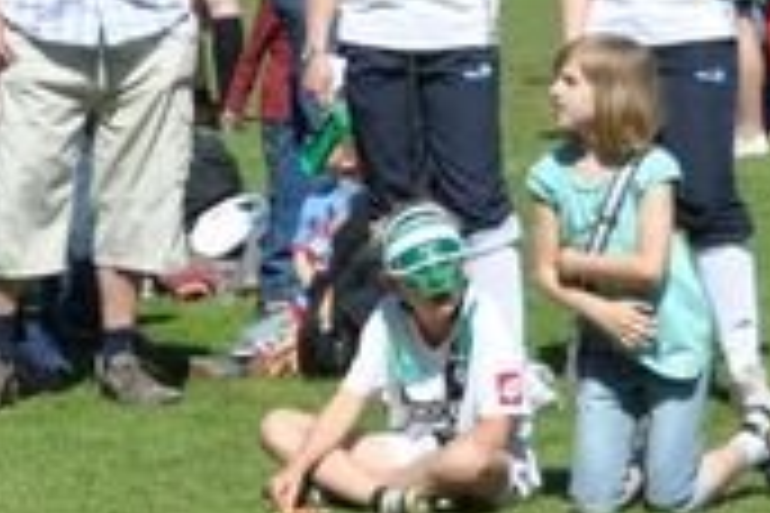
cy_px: 106
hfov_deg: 6.5
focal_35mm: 314
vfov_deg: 4.4
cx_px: -27
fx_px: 6715
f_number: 4.2
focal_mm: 35
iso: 200
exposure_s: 1/1600
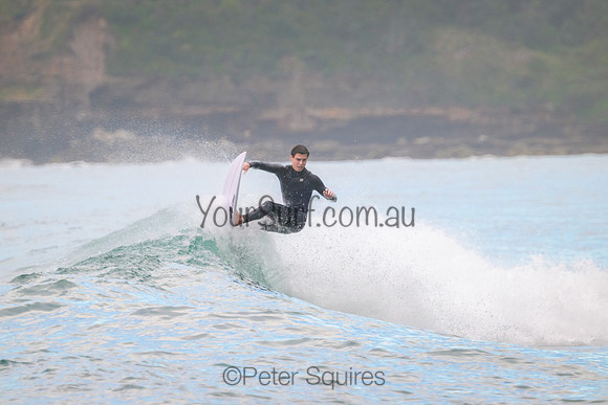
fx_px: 13514
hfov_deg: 2.6
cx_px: 304
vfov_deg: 1.7
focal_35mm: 800
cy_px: 202
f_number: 11
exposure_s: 1/320
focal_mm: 800
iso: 1800
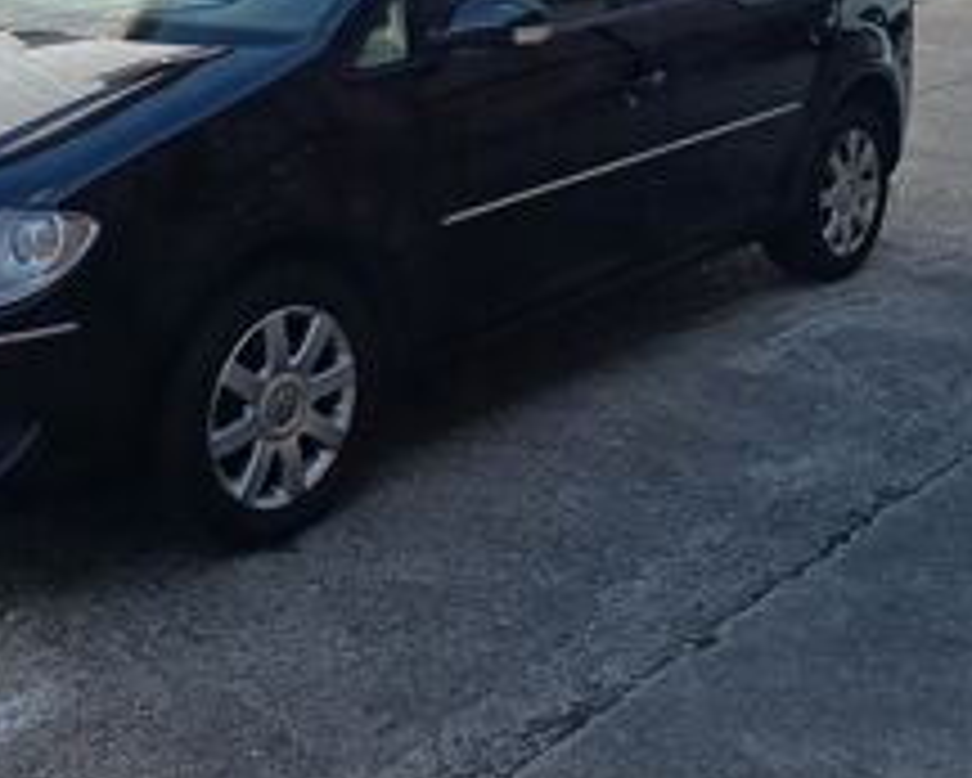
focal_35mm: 52
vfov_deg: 28.4
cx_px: 378
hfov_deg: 35.8
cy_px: 135
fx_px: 1497
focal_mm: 5.24
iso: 50
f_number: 1.7
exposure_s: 1/426
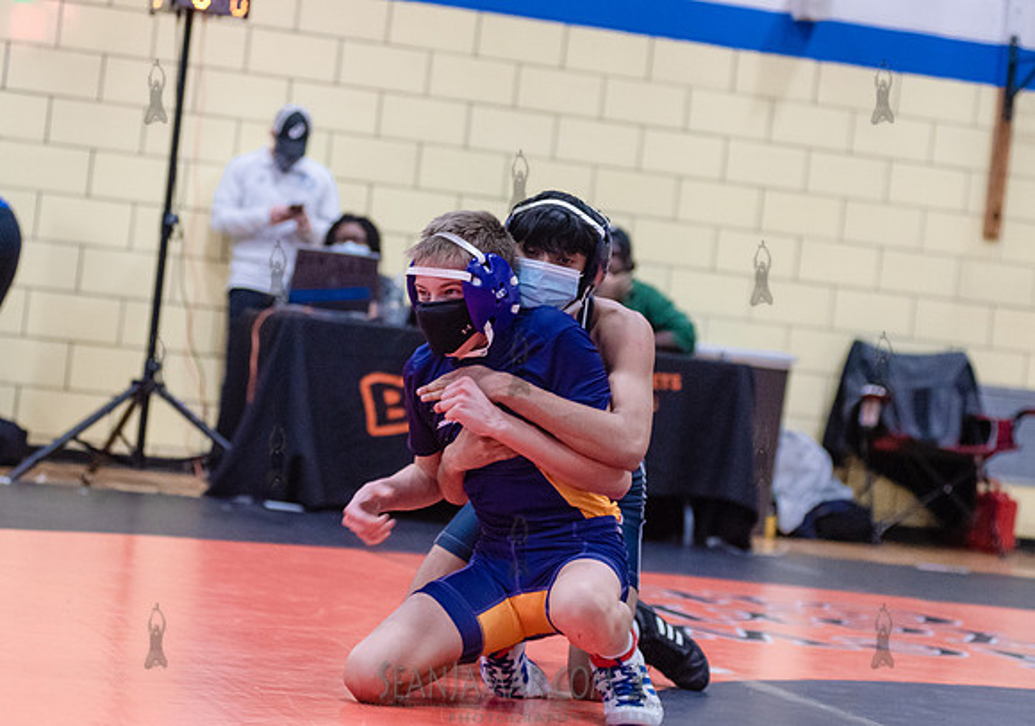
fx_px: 2839
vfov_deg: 14.6
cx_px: 488
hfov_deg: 20.7
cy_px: 309
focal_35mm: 97
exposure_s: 1/400
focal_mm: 80
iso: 4000
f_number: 3.5
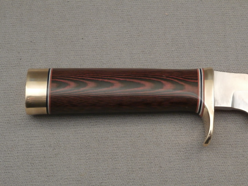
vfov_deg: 20.2
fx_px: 523
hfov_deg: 26.7
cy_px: 93
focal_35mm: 73
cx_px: 124
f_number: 4.5
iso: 400
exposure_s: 1/10
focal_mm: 13.06
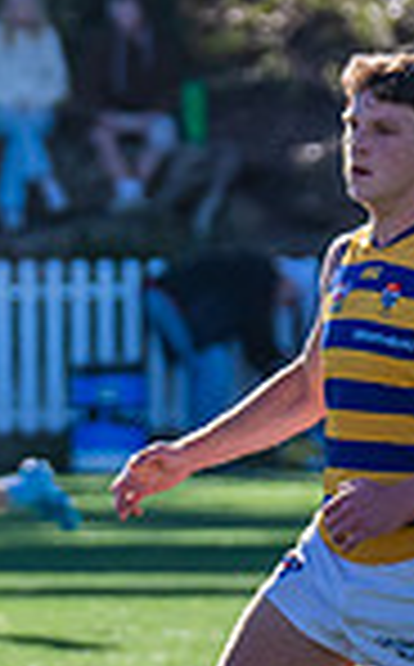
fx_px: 24756
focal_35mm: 1366
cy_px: 457
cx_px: -729
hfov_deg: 1.0
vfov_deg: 1.5
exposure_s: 1/1250
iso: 800
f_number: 9
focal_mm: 340
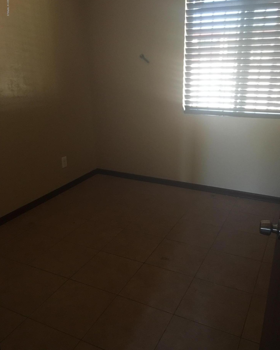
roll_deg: +1.8
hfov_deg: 47.1
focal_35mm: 31
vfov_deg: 57.1
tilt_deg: -22.3
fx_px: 321
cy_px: 189
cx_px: 142
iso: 200
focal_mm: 4.15
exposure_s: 1/15
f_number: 2.2
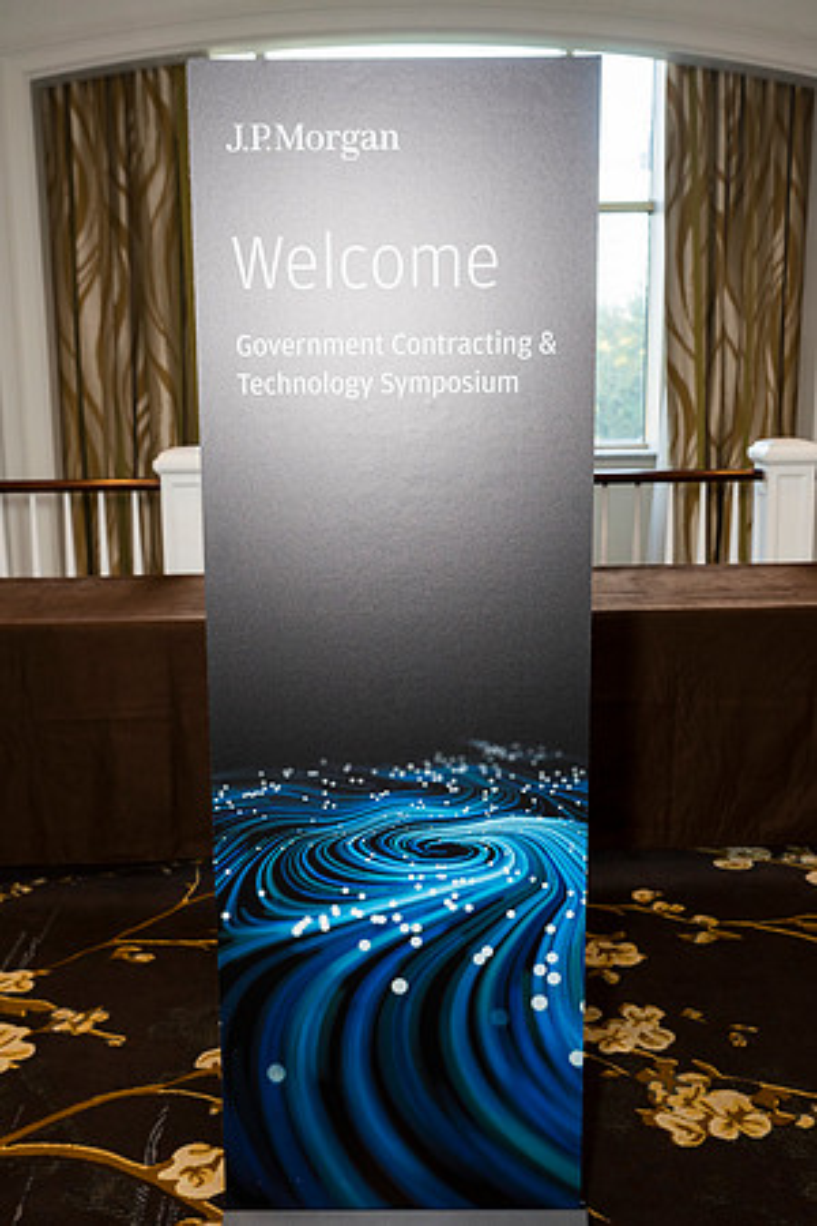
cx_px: 408
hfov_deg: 31.9
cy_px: 613
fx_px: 1430
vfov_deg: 46.4
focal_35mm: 42
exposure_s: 1/125
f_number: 5.6
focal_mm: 42
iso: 800
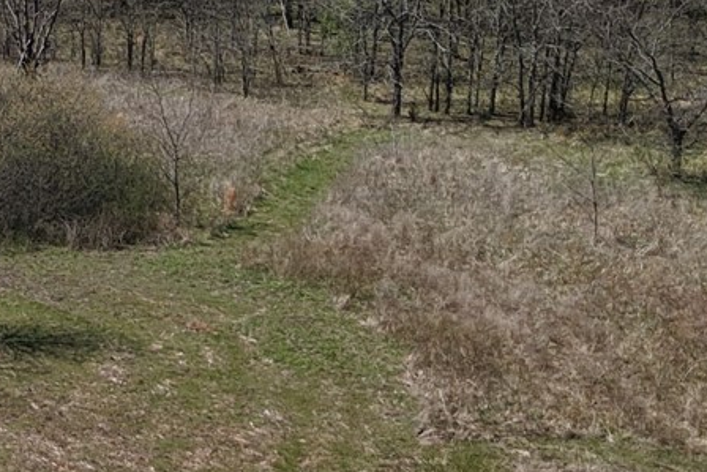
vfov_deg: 11.9
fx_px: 2239
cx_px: -497
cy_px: -27
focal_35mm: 114
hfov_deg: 15.8
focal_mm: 8.67
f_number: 1.8
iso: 100
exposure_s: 1/1250
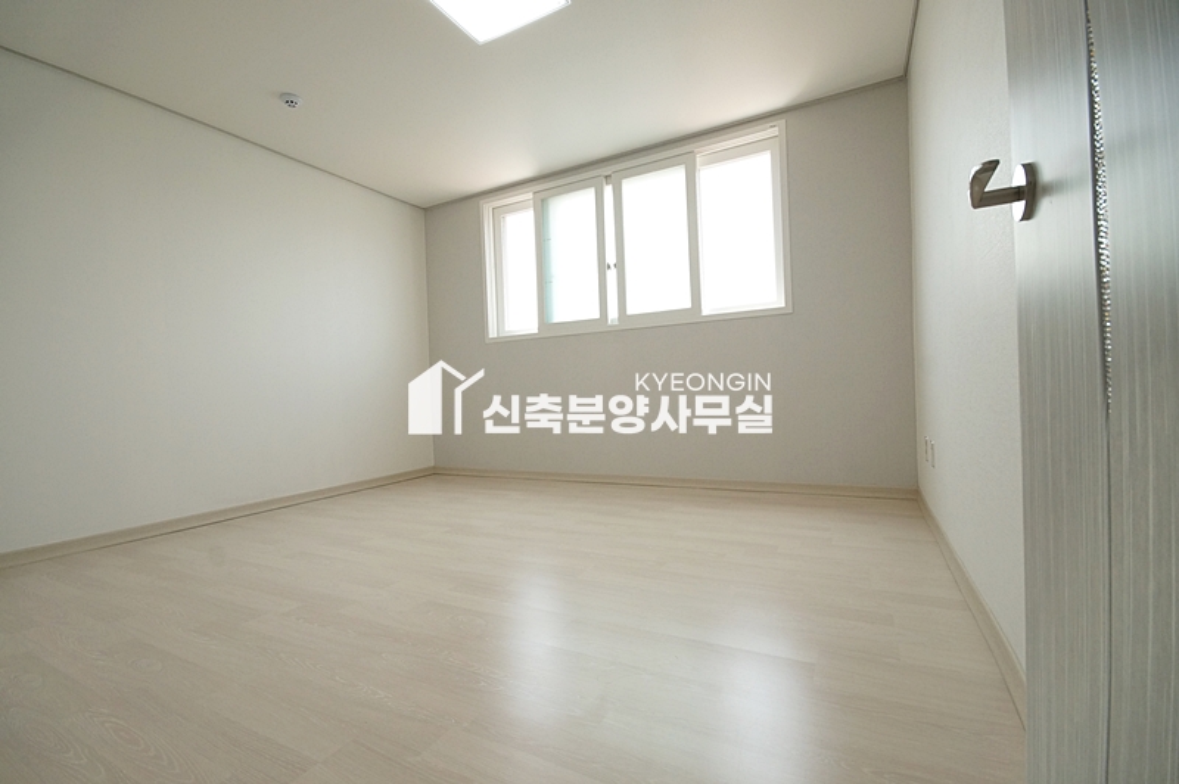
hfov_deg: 100.4
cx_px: 590
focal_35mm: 15
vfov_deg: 77.2
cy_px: 392
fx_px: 491
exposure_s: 1/60
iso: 800
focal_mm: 10
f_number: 9
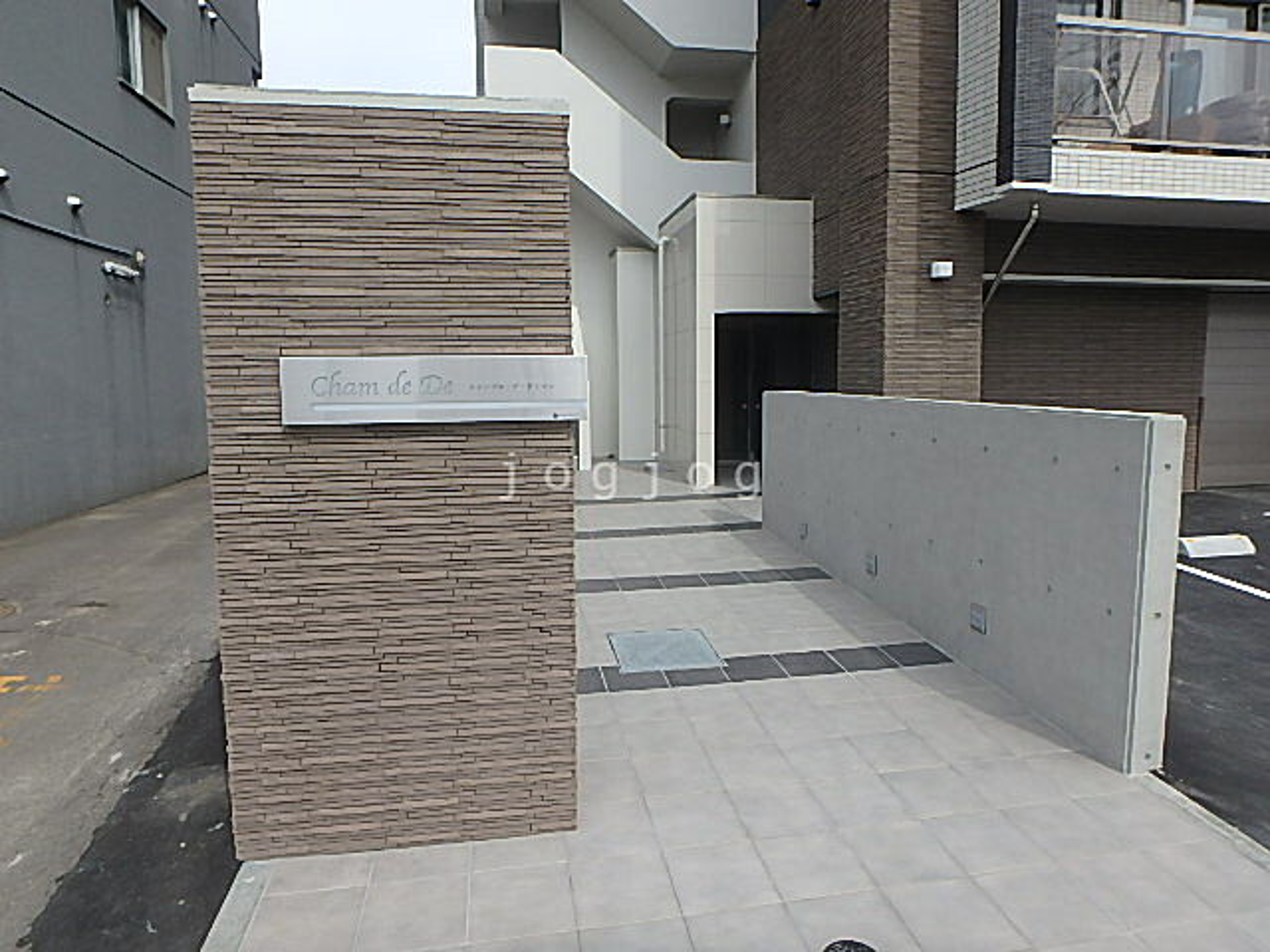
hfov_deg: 79.0
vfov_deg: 63.4
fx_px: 770
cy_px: 476
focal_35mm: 21
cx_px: 635
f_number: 3.5
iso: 125
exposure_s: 1/1000
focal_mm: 3.7
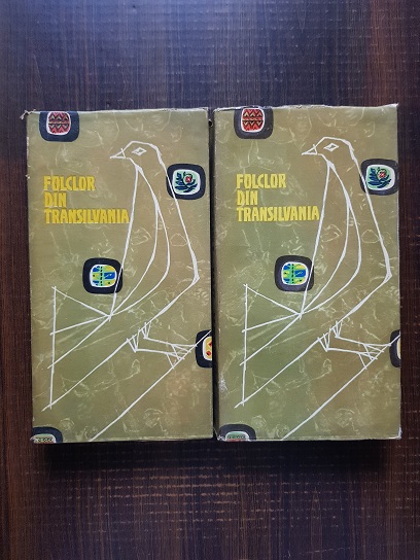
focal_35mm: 26
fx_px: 421
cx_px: 210
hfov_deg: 53.1
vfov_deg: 67.3
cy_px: 280
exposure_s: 1/50
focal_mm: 4.3
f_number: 1.7
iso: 250
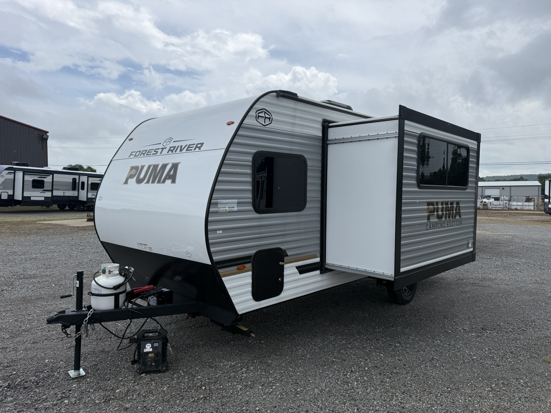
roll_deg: +0.8
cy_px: 206
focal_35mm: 24
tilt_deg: -2.1
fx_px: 382
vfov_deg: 56.8
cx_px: 276
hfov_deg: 71.6
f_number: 1.78
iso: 80
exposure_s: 1/7353
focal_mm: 6.76
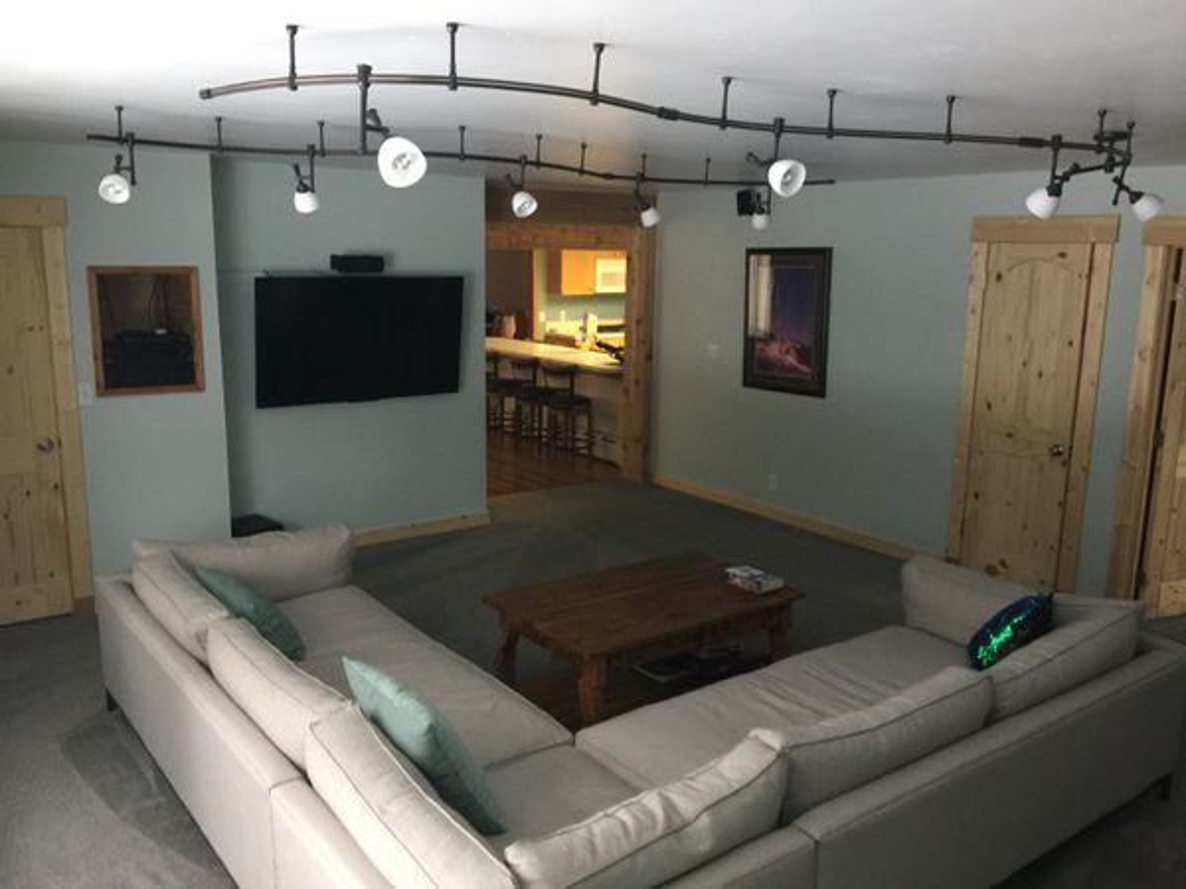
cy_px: 444
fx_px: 994
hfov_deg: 61.7
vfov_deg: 48.2
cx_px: 593
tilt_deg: -10.3
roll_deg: +0.1
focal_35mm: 29
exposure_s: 1/15
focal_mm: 4.15
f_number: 2.2
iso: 125
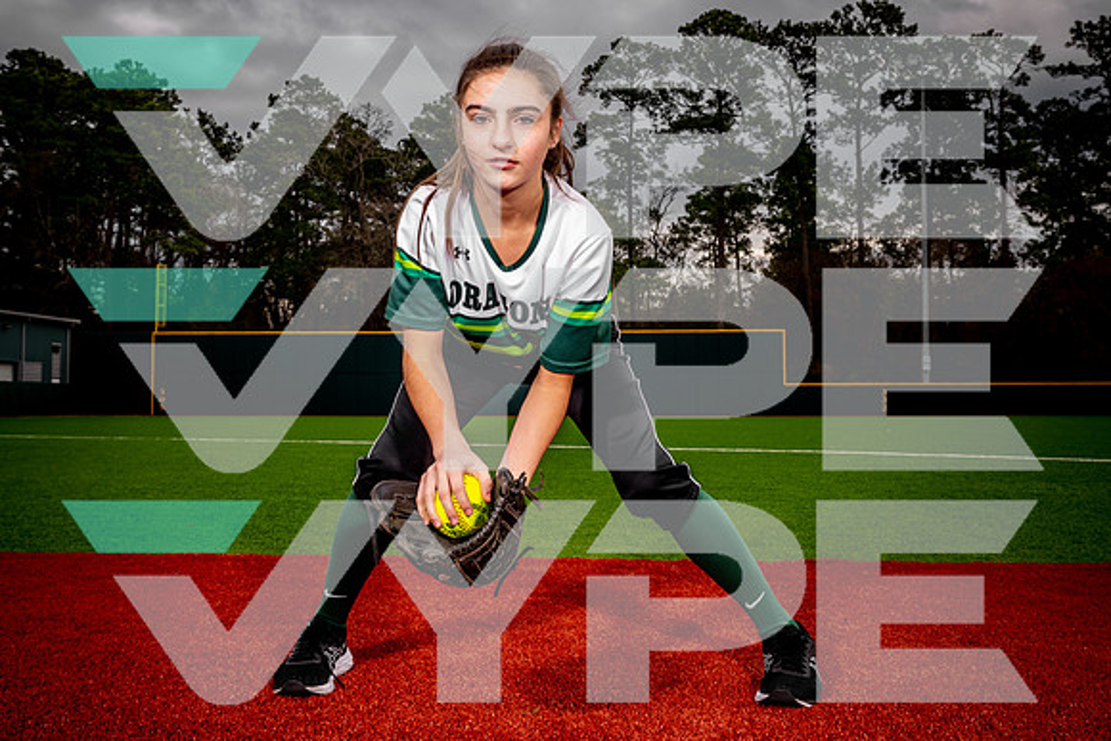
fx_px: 1151
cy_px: 332
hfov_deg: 51.5
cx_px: 532
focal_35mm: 37
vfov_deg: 35.7
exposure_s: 1/125
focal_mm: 33
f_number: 10
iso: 100
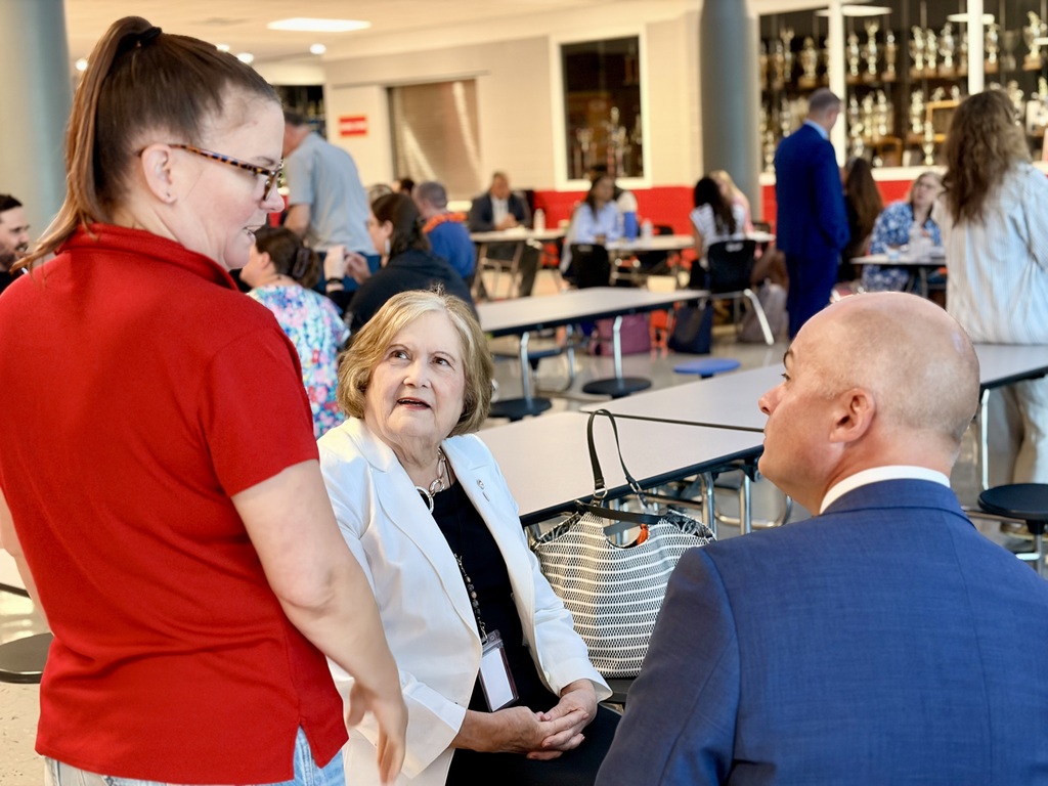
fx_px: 1574
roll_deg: +2.9
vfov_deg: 28.0
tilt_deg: -5.5
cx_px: 524
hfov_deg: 36.8
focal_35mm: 52
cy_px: 393
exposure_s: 1/40
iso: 160
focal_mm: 5.96
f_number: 1.6
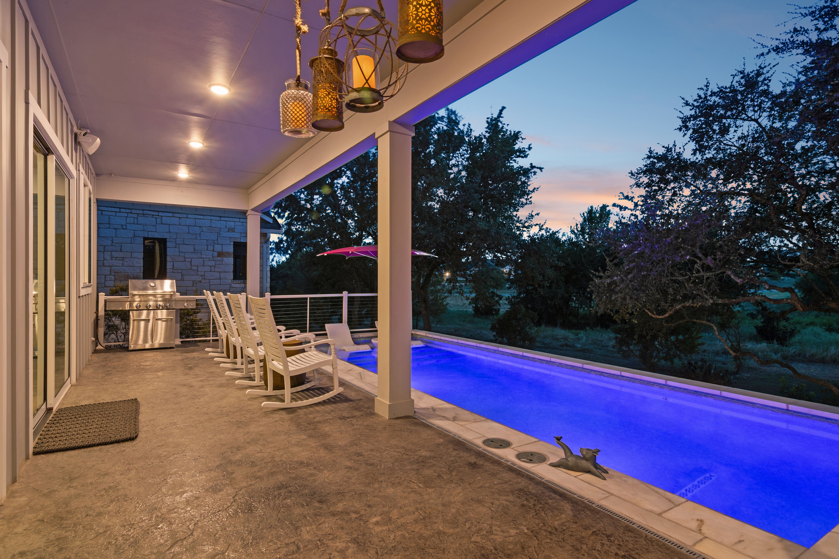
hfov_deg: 86.9
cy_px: 280
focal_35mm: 19
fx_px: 443
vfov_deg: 64.6
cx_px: 420
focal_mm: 13
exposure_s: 1.6
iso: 100
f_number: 8
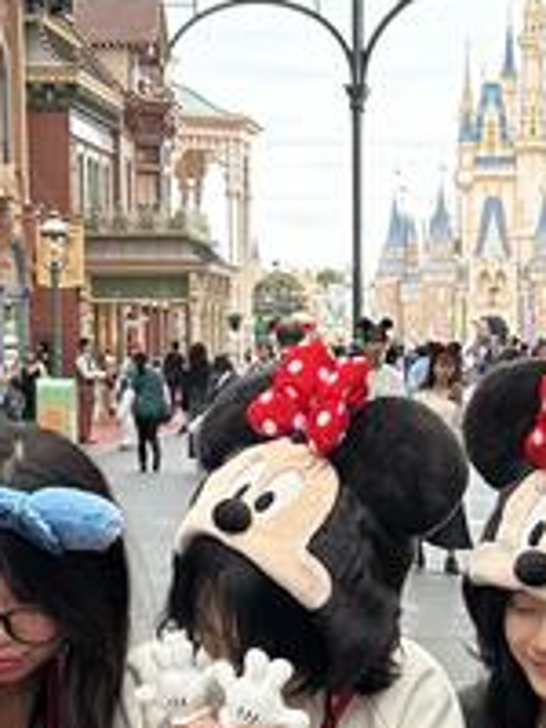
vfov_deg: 17.4
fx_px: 2334
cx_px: 360
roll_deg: +0.4
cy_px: 704
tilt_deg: -7.2
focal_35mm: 111
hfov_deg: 13.3
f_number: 1.5
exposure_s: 1/100
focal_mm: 5.7
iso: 64
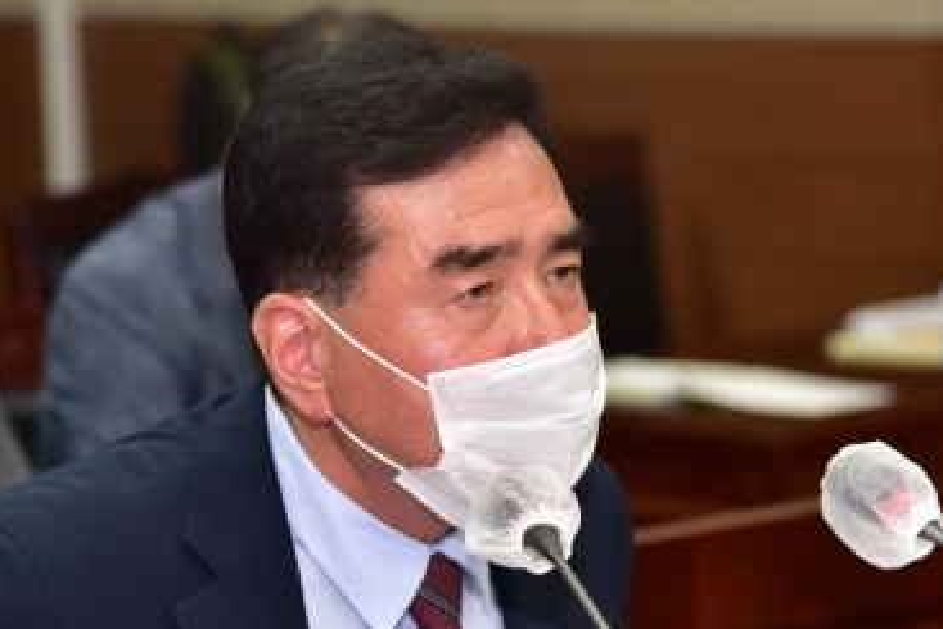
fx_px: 5136
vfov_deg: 7.0
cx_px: 475
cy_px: 493
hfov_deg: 10.5
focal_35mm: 196
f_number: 4
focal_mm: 120
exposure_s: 1/160
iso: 1000
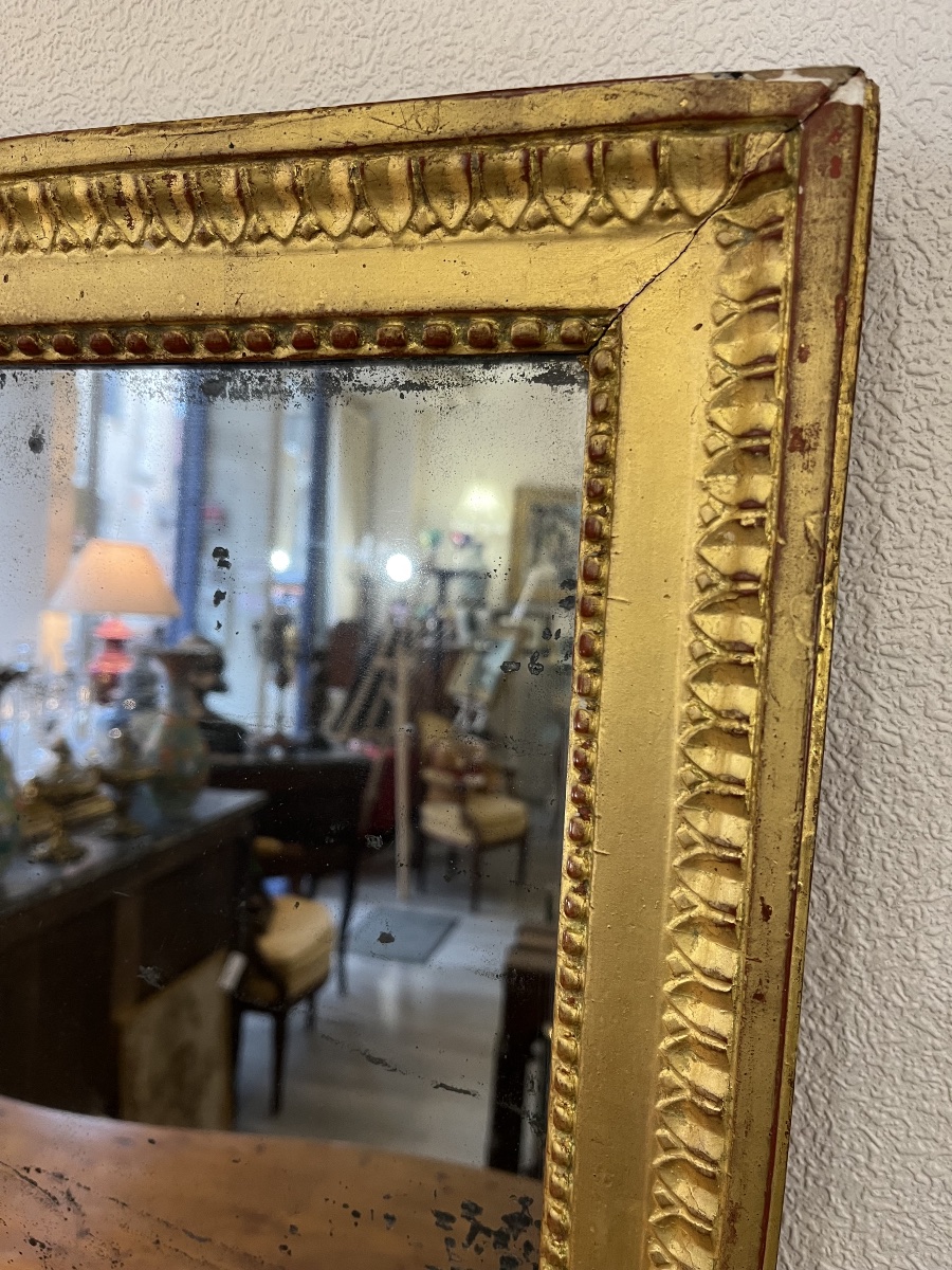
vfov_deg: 67.3
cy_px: 635
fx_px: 953
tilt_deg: -10.9
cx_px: 476
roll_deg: -1.4
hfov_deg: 53.1
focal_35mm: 26
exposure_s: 1/50
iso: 125
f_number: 1.6
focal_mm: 5.1
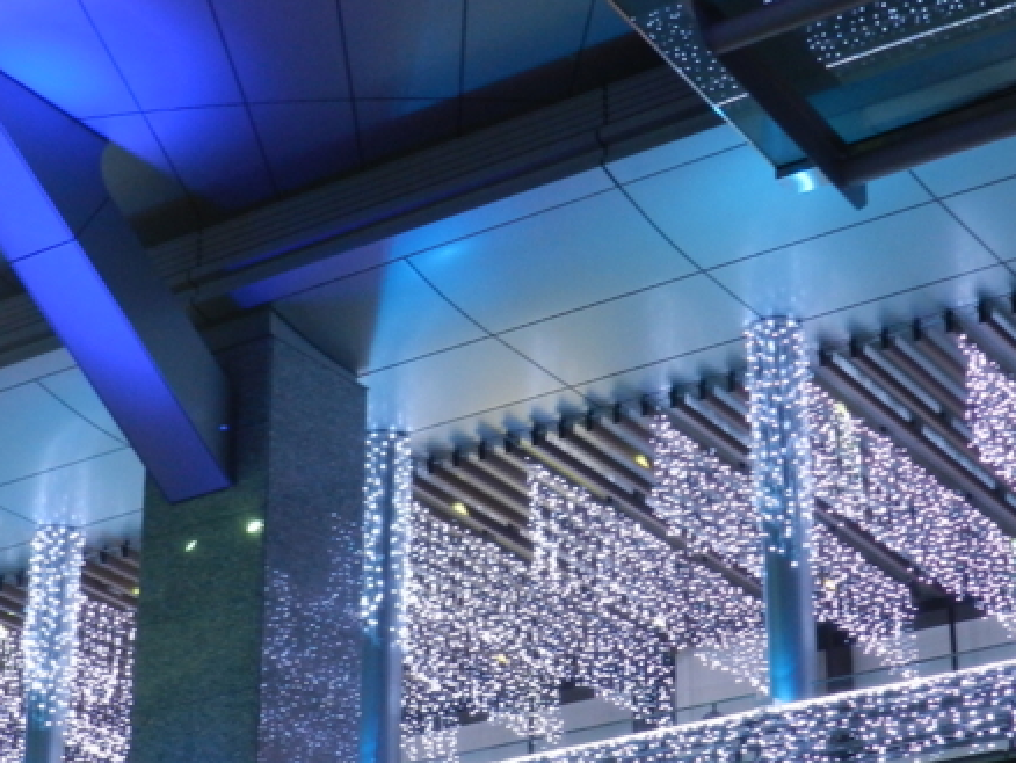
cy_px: 510
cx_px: 420
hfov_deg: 23.2
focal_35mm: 84
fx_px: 2467
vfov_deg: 17.5
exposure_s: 1/13
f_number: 4.2
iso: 400
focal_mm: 8.1
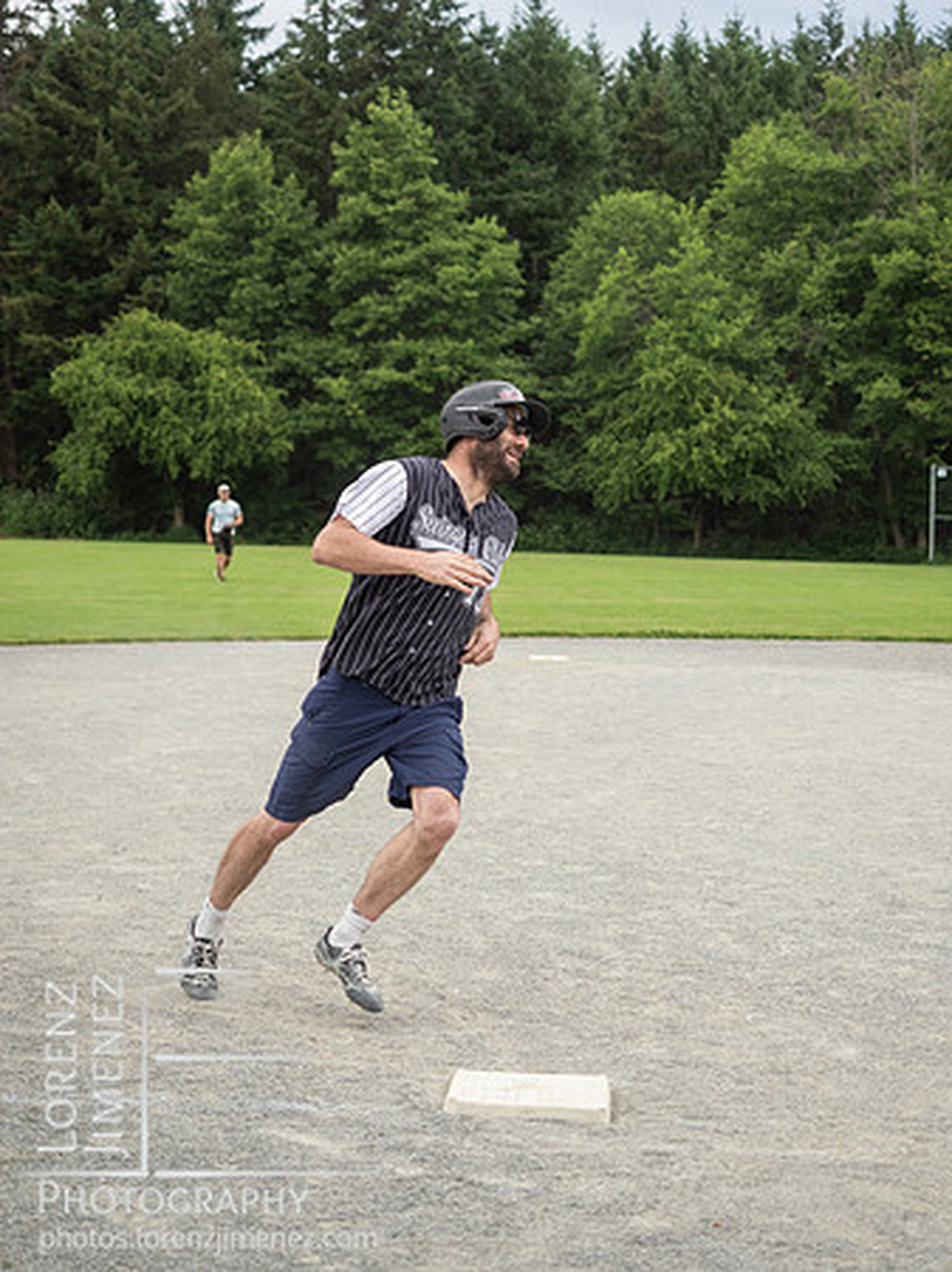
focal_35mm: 80
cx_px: 476
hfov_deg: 18.4
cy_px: 636
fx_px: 2936
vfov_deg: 24.4
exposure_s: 1/1600
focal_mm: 40
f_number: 2.8
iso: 500
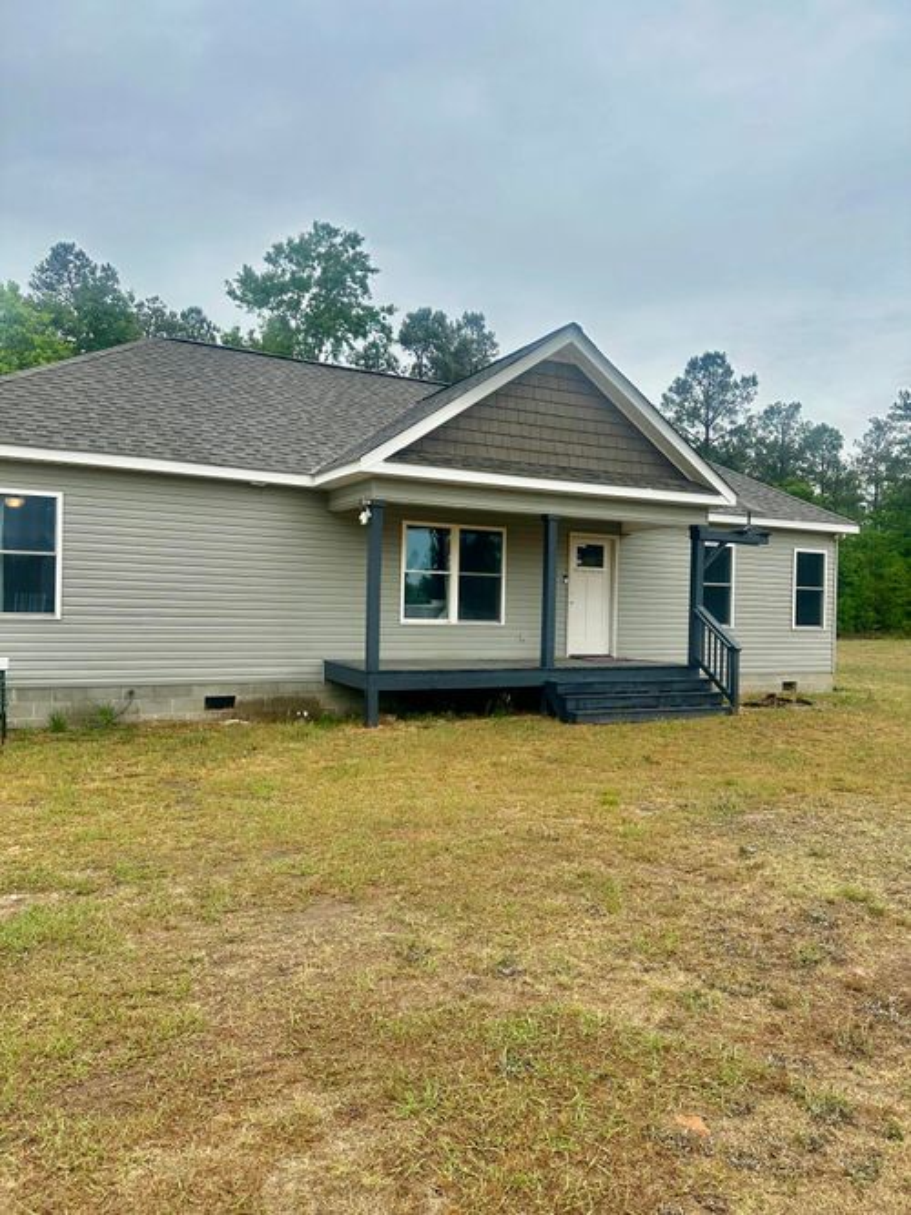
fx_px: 842
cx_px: 456
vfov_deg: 71.6
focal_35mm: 24
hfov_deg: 56.8
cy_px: 608
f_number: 1.78
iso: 80
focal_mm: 6.86
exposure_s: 1/1751
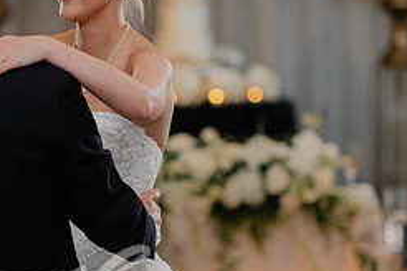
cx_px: 55
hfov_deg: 10.2
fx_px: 2261
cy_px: 151
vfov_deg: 6.9
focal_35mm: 200
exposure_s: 1/160
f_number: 2
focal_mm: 85
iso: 1600
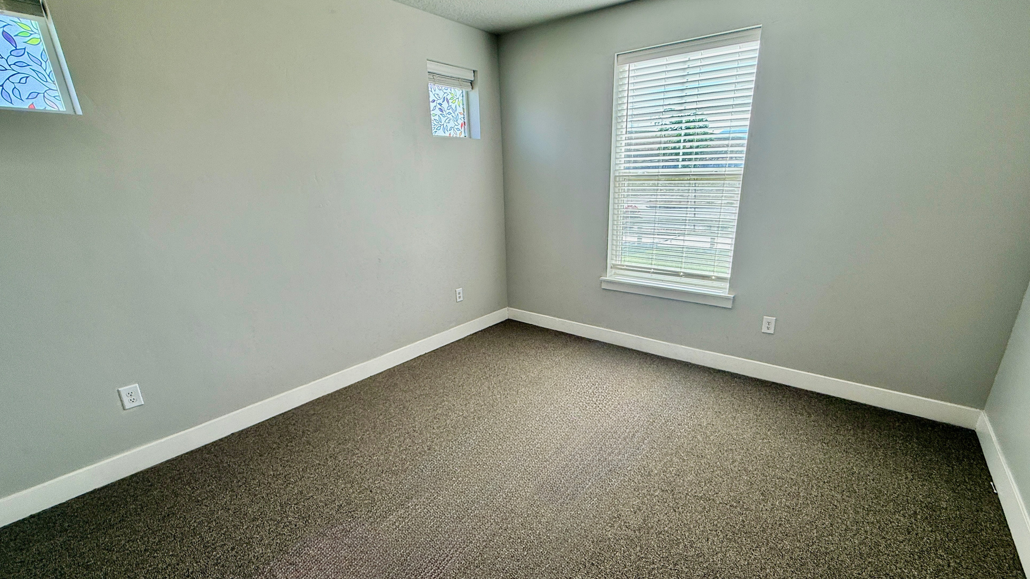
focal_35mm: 16
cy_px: 316
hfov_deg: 99.3
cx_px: 531
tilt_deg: -17.0
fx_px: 437
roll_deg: +1.1
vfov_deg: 66.9
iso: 64
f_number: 2.2
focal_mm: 2.22
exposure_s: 1/153
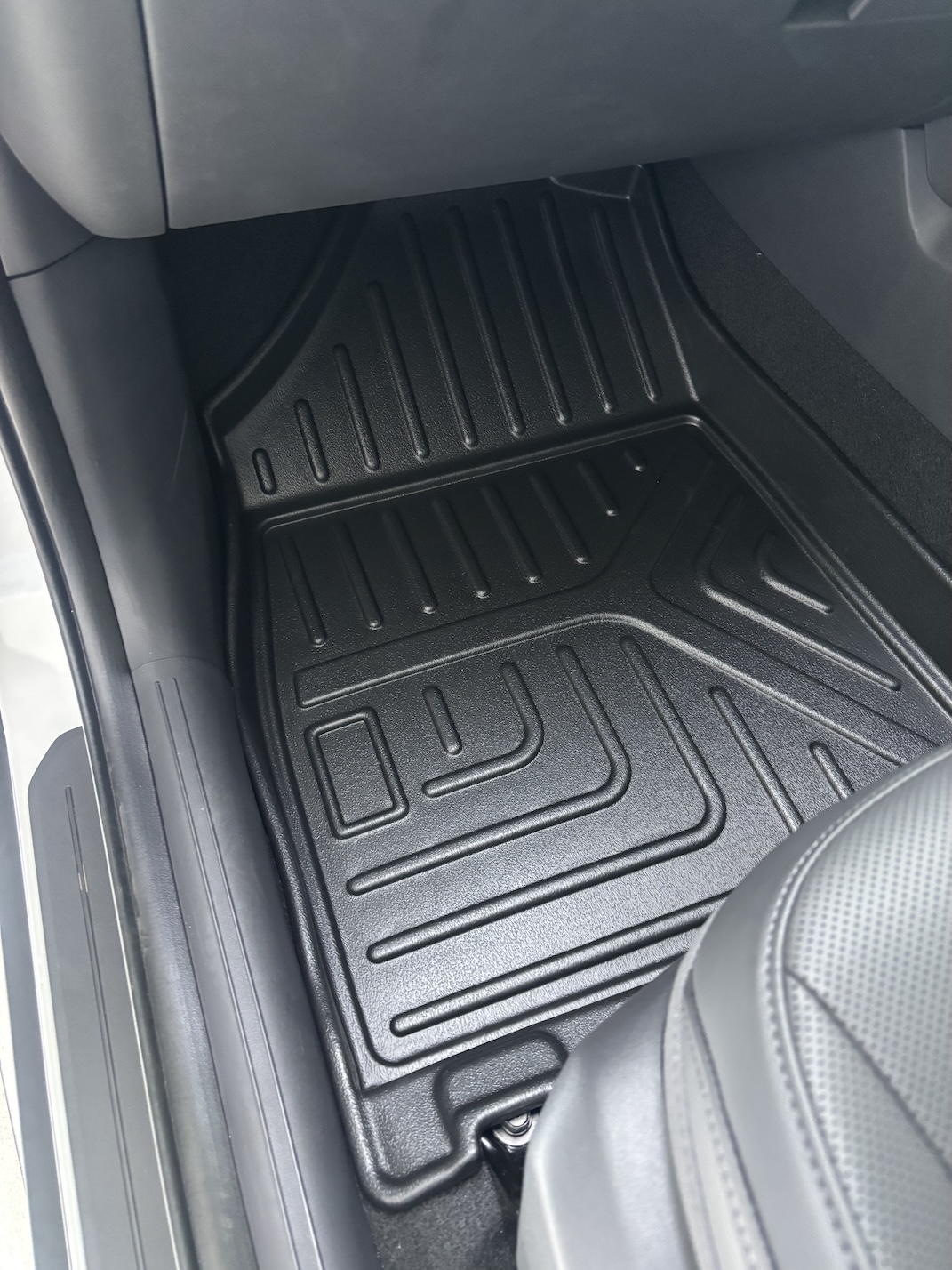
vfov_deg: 67.3
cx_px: 476
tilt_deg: -54.5
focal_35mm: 26
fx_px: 953
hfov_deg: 53.1
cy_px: 635
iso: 640
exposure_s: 1/36
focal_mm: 5.96
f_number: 1.6
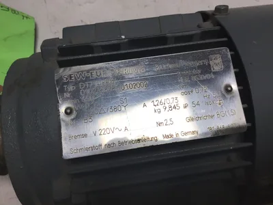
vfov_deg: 45.4
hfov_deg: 58.4
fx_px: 244
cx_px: 136
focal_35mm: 31
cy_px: 102
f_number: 2.4
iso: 25
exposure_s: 1/840
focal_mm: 3.3
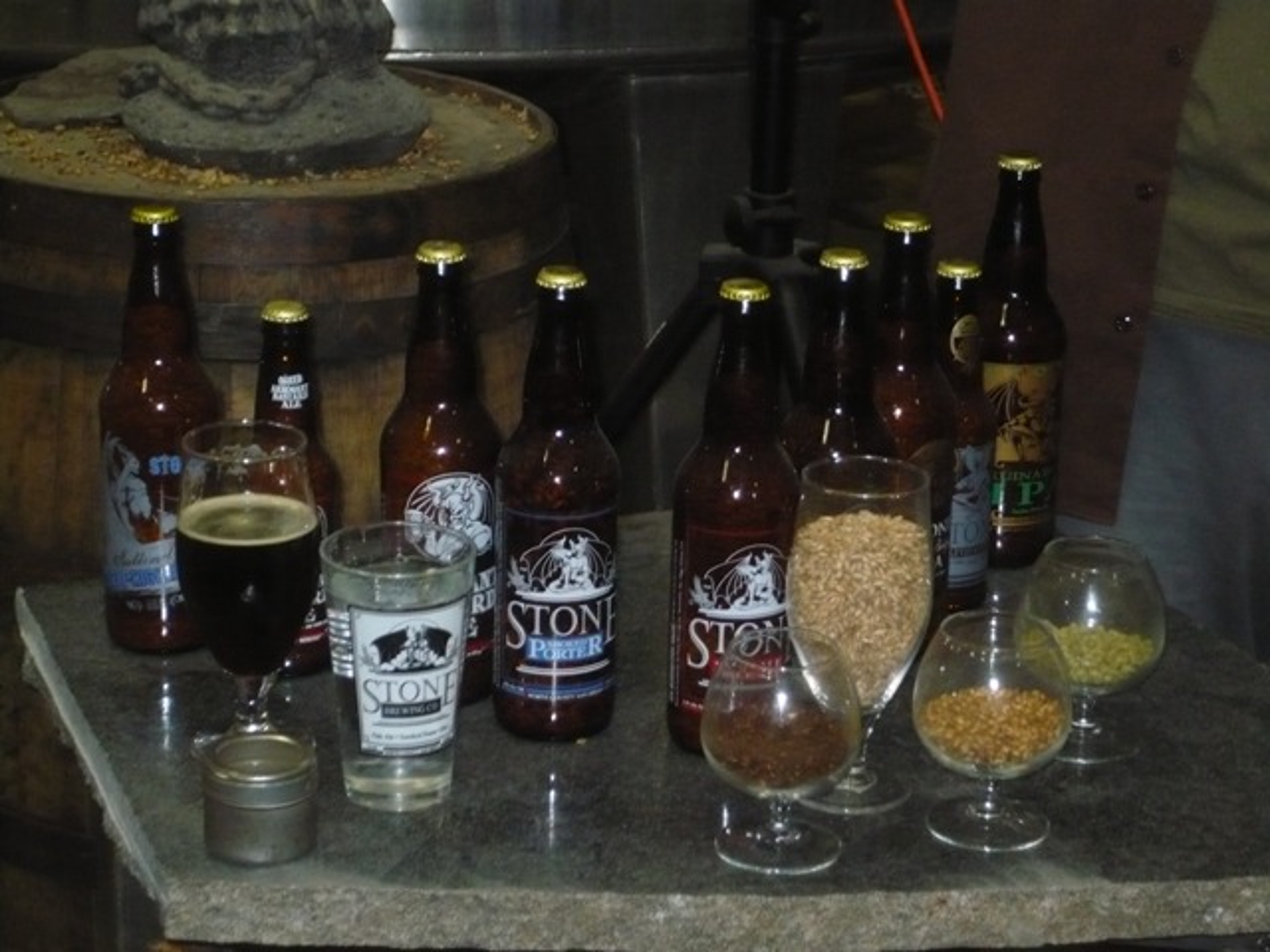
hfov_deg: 20.2
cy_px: 476
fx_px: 3559
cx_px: 635
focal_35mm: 97
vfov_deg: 15.2
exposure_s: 1/30
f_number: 4.8
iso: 400
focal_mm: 16.1
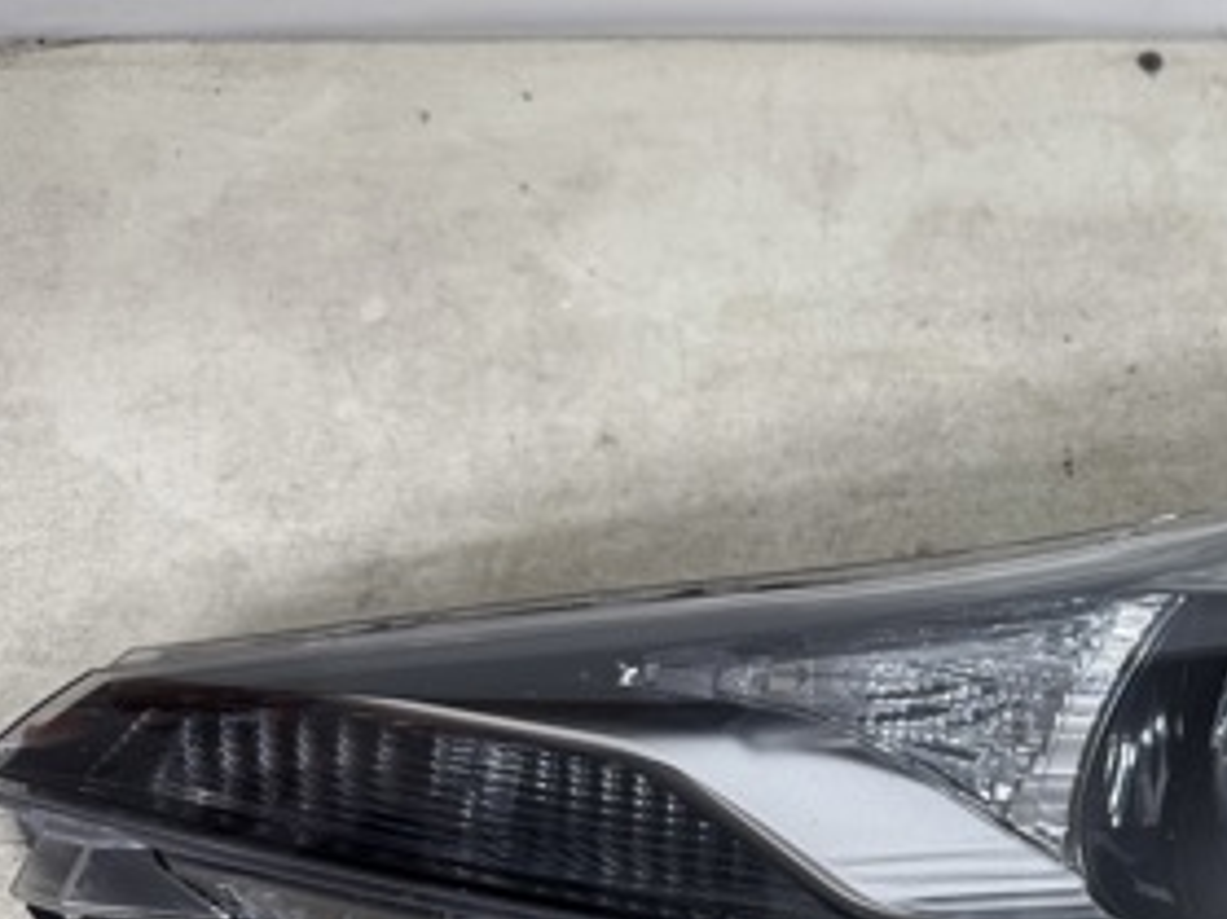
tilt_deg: -71.8
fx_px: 1949
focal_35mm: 55
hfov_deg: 32.1
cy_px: 840
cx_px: 1240
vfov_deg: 25.6
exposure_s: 1/100
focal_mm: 6.76
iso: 80
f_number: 1.78
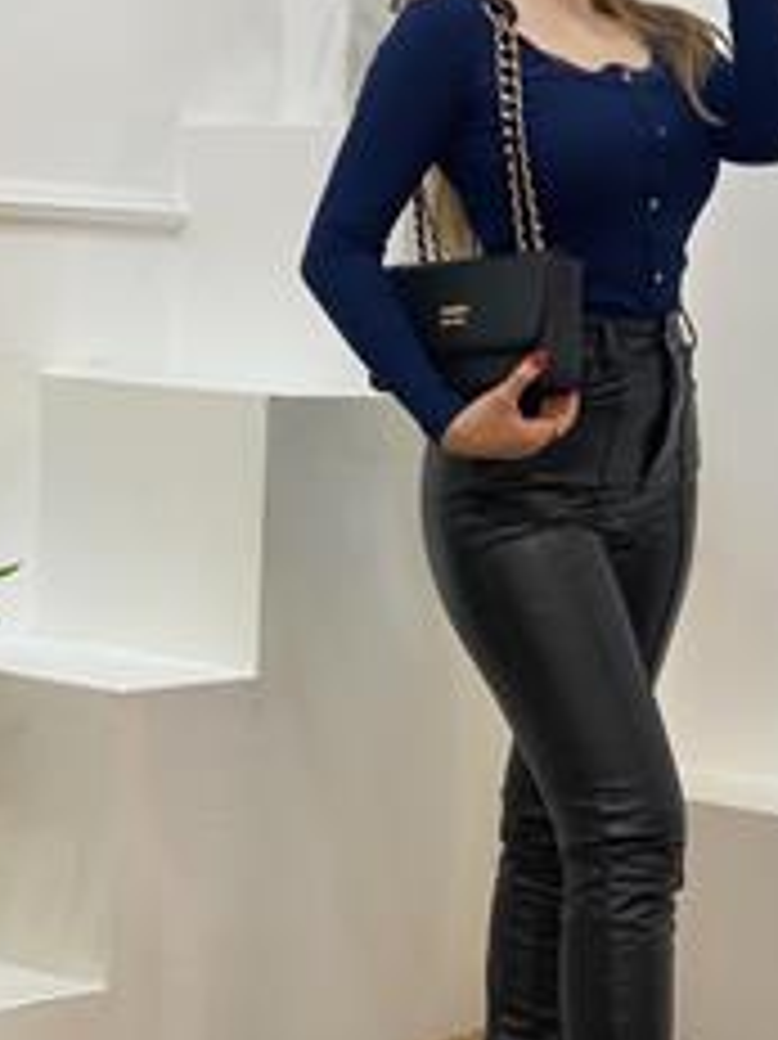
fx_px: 2789
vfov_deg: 21.1
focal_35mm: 93
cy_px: 547
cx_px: 571
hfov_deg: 15.8
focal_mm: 6
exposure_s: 1/100
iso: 80
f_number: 2
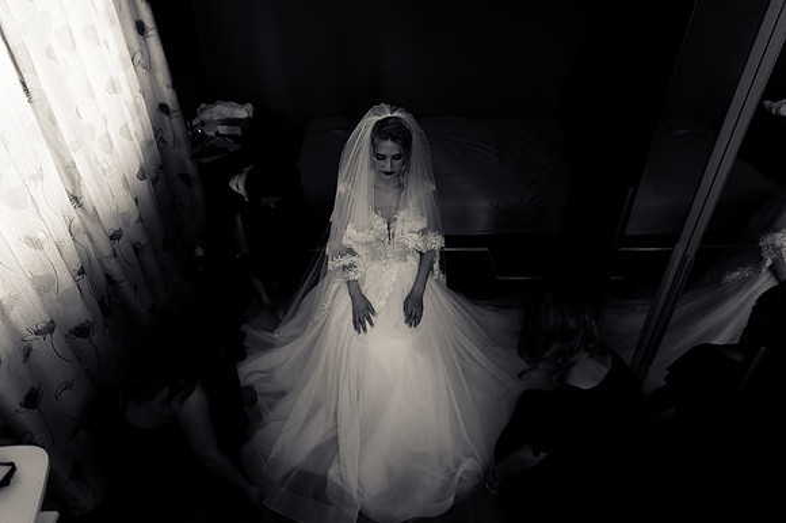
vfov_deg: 53.1
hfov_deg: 73.8
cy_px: 262
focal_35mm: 24
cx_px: 393
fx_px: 524
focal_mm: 24
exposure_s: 1/125
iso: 500
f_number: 3.2
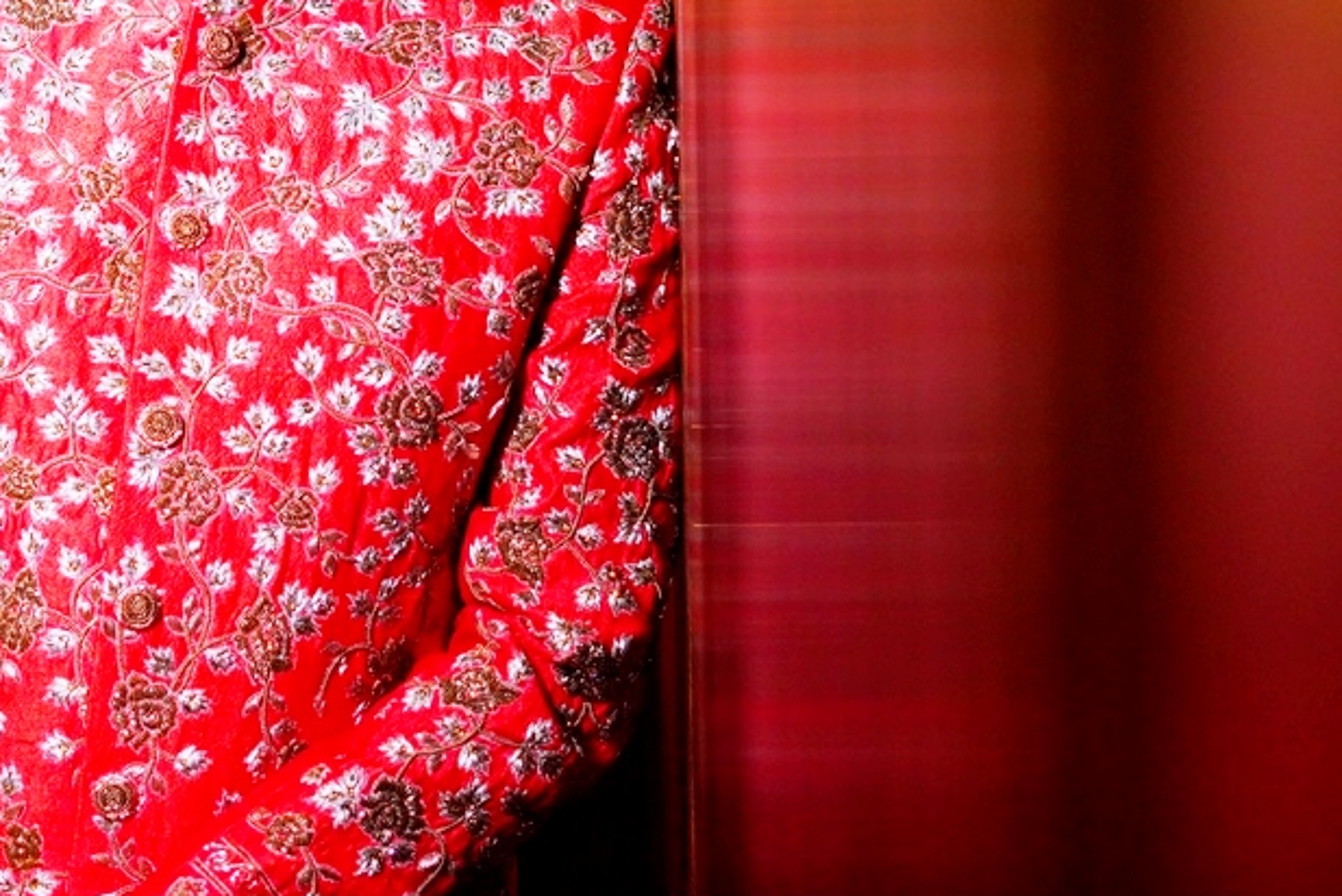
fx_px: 4326
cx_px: 377
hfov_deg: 17.6
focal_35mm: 116
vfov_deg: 11.8
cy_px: 119
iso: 1000
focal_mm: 50
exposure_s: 1/400
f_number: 1.8
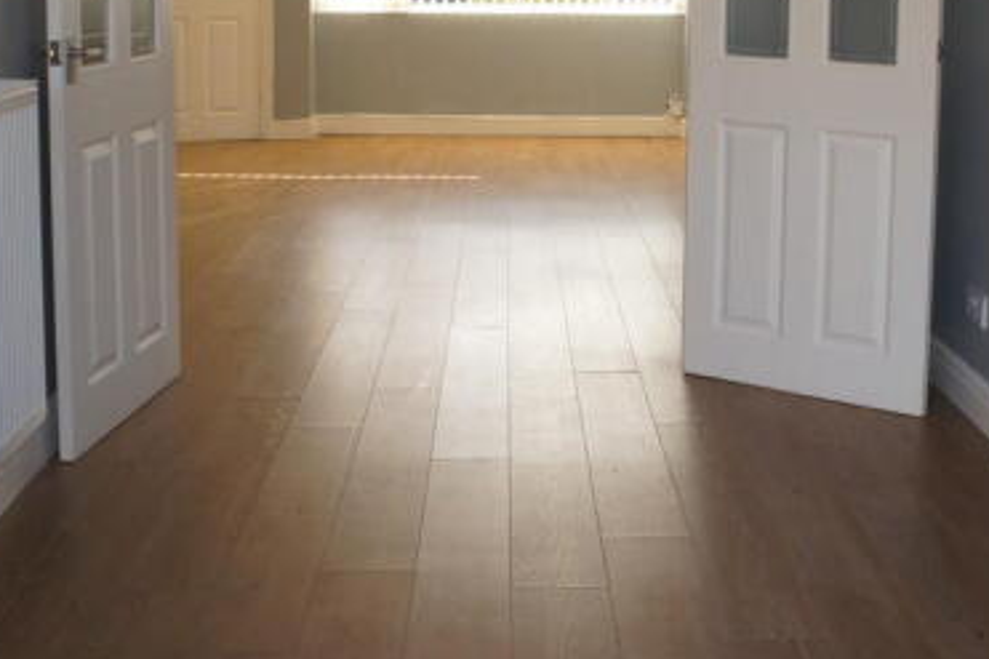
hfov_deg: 37.3
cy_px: 93
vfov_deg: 24.9
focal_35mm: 53
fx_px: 1455
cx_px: 621
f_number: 5.6
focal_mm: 20
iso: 200
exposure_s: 1/100
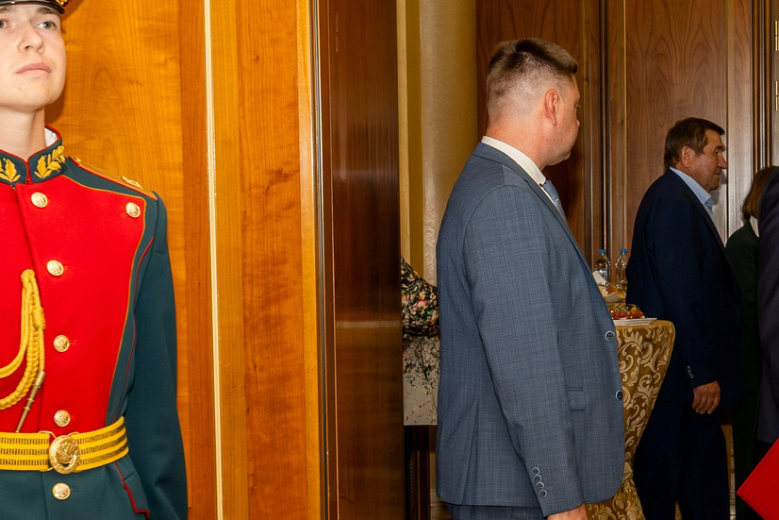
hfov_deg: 21.2
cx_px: 714
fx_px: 2034
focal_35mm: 94
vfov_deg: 14.5
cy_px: 398
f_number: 4
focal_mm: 16
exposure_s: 1/125
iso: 500
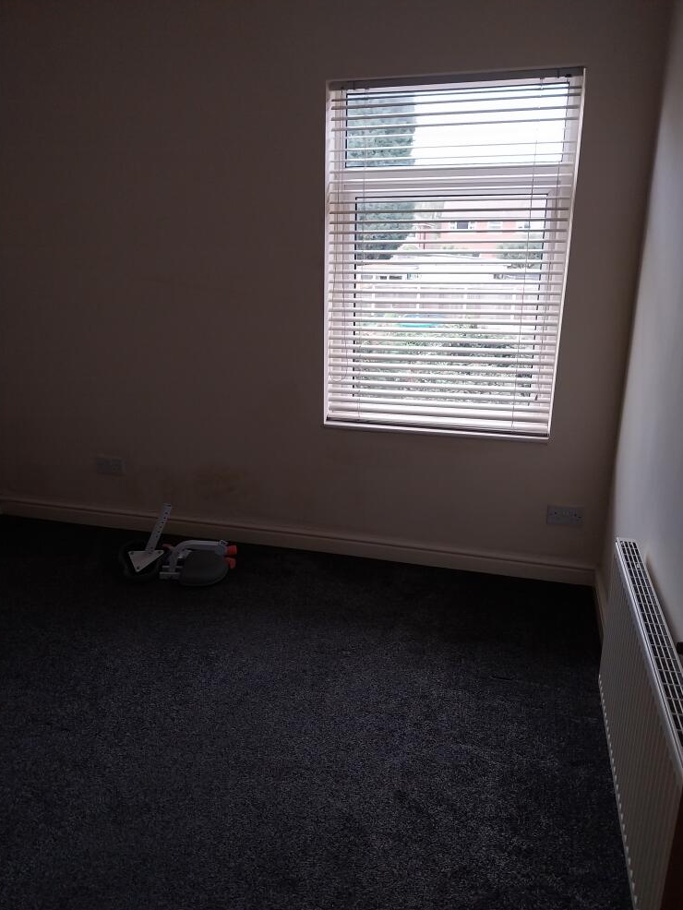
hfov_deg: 51.4
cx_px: 348
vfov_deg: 65.3
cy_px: 465
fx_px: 710
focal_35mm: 27
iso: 125
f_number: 1.8
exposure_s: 1/60
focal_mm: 4
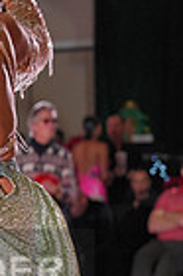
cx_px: -176
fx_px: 1995
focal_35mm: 261
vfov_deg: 7.9
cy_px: 296
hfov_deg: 5.2
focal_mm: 63
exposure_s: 1/500
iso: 1600
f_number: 4
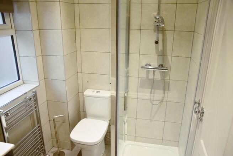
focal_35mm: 27
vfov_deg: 48.0
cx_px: 116
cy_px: 78
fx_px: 175
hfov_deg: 67.4
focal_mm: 18
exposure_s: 1/200
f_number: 3.5
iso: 800
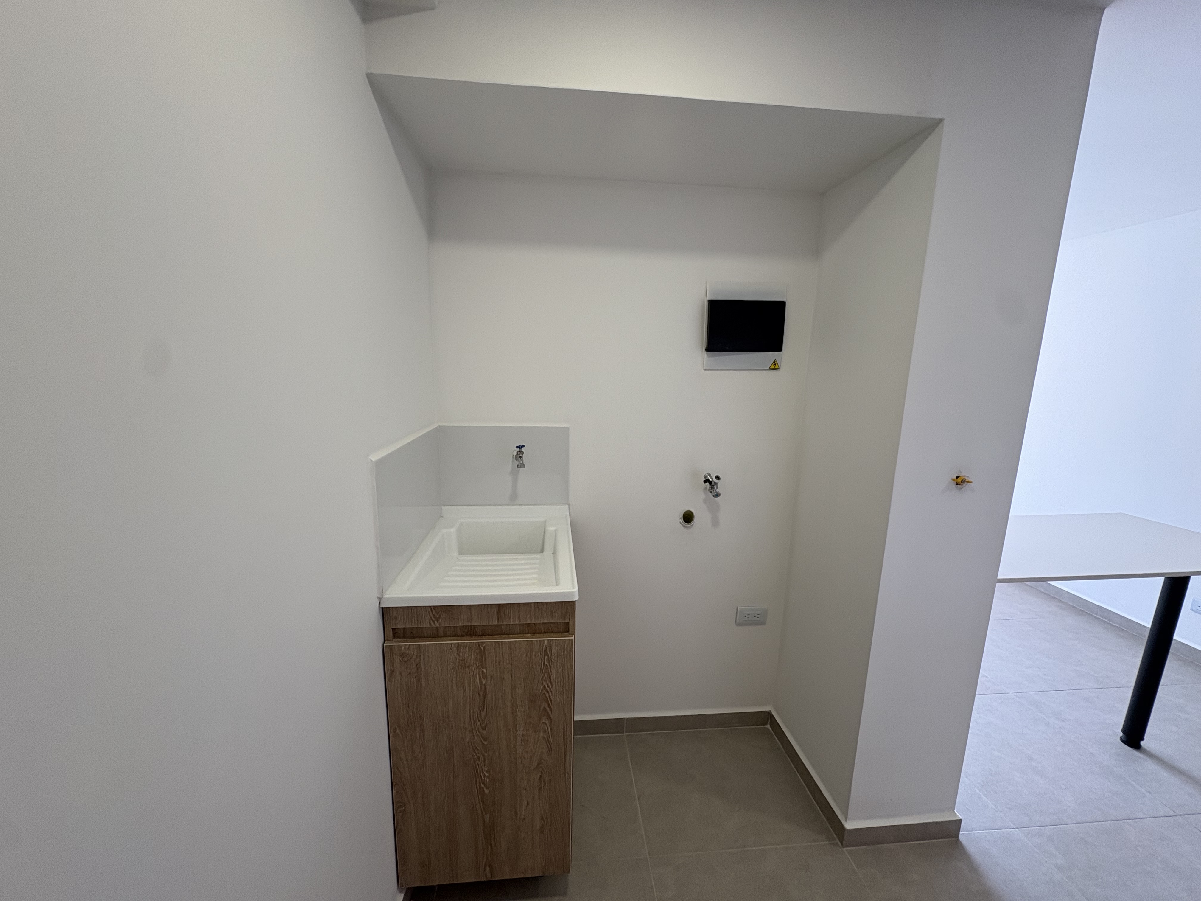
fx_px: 486
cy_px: 450
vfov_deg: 85.7
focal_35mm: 14
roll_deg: -1.2
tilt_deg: -9.5
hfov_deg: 102.1
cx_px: 600
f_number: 2.2
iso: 125
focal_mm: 2.22
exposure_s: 1/99
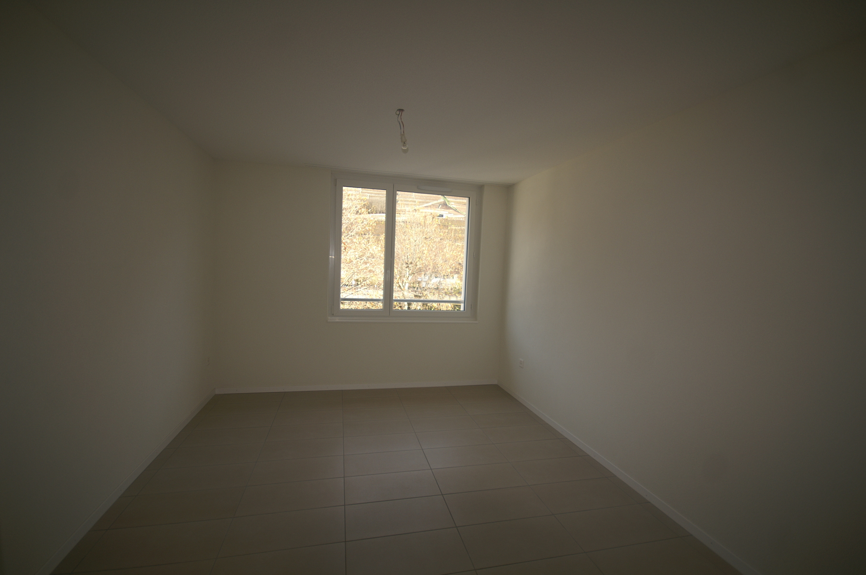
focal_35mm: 15
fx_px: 361
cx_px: 433
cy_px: 288
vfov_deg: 77.2
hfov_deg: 100.4
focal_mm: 10
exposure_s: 1/125
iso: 100
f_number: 4
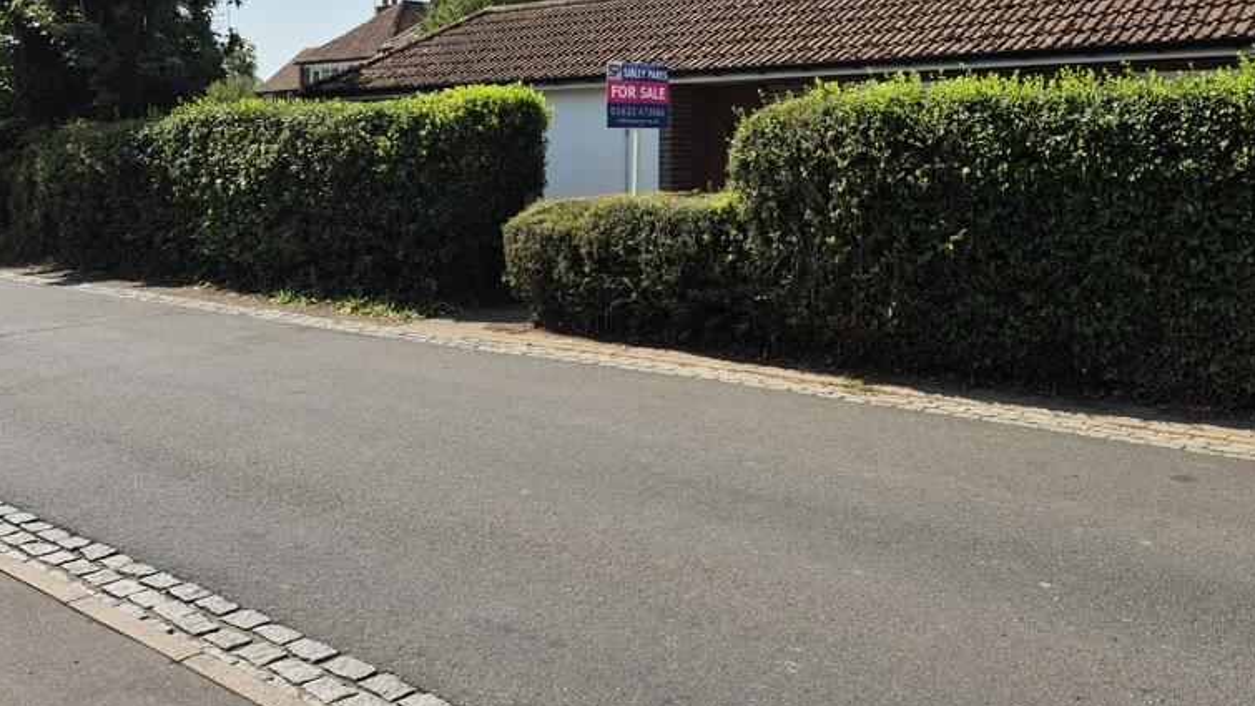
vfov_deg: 33.0
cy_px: 76
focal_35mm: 34
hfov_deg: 57.0
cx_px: 811
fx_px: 1132
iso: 25
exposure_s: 1/2216
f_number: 1.8
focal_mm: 5.4
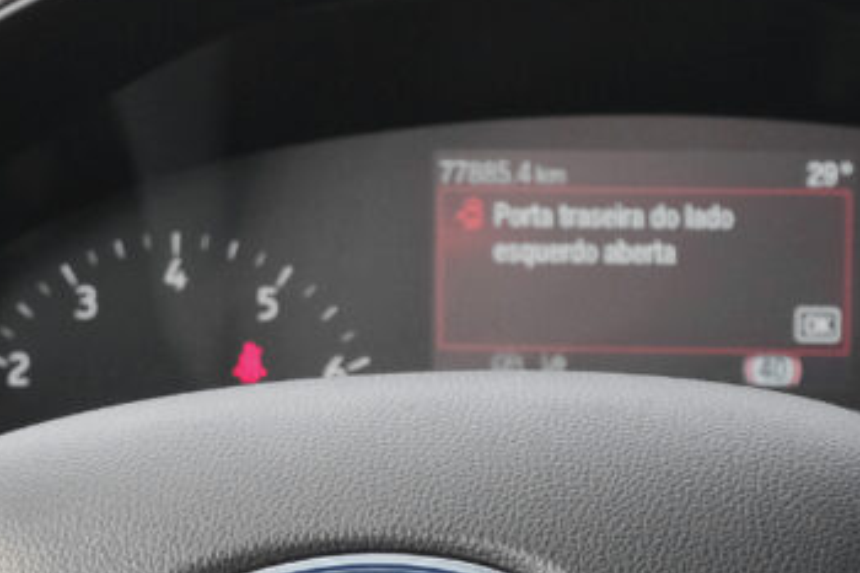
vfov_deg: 6.9
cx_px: 354
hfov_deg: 10.3
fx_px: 4751
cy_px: 665
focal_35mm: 199
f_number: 9
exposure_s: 1/80
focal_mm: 45
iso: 2000
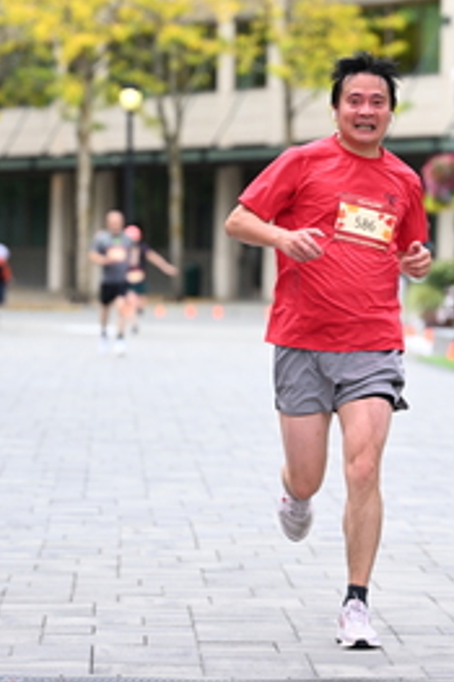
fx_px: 3807
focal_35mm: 201
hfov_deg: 6.8
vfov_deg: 10.2
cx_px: 352
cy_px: 265
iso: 640
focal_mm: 96
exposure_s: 1/2000
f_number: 2.8
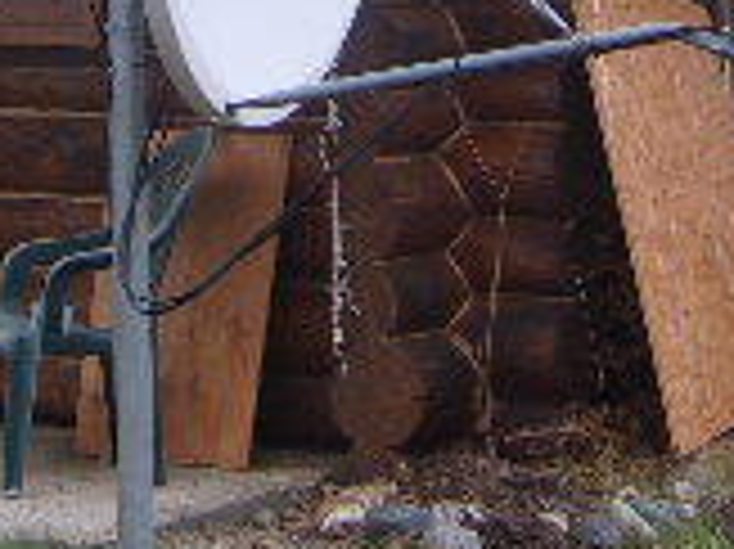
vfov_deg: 8.7
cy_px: -378
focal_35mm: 165
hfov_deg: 12.0
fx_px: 3496
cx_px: 266
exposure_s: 1/200
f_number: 3.7
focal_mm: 7.6
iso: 80
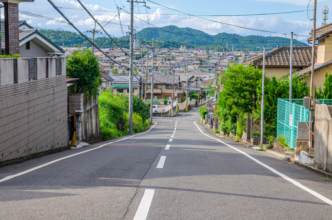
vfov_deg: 18.1
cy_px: 110
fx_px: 690
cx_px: 166
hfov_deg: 27.0
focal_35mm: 75
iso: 100
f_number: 8
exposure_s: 1/250
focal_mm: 50
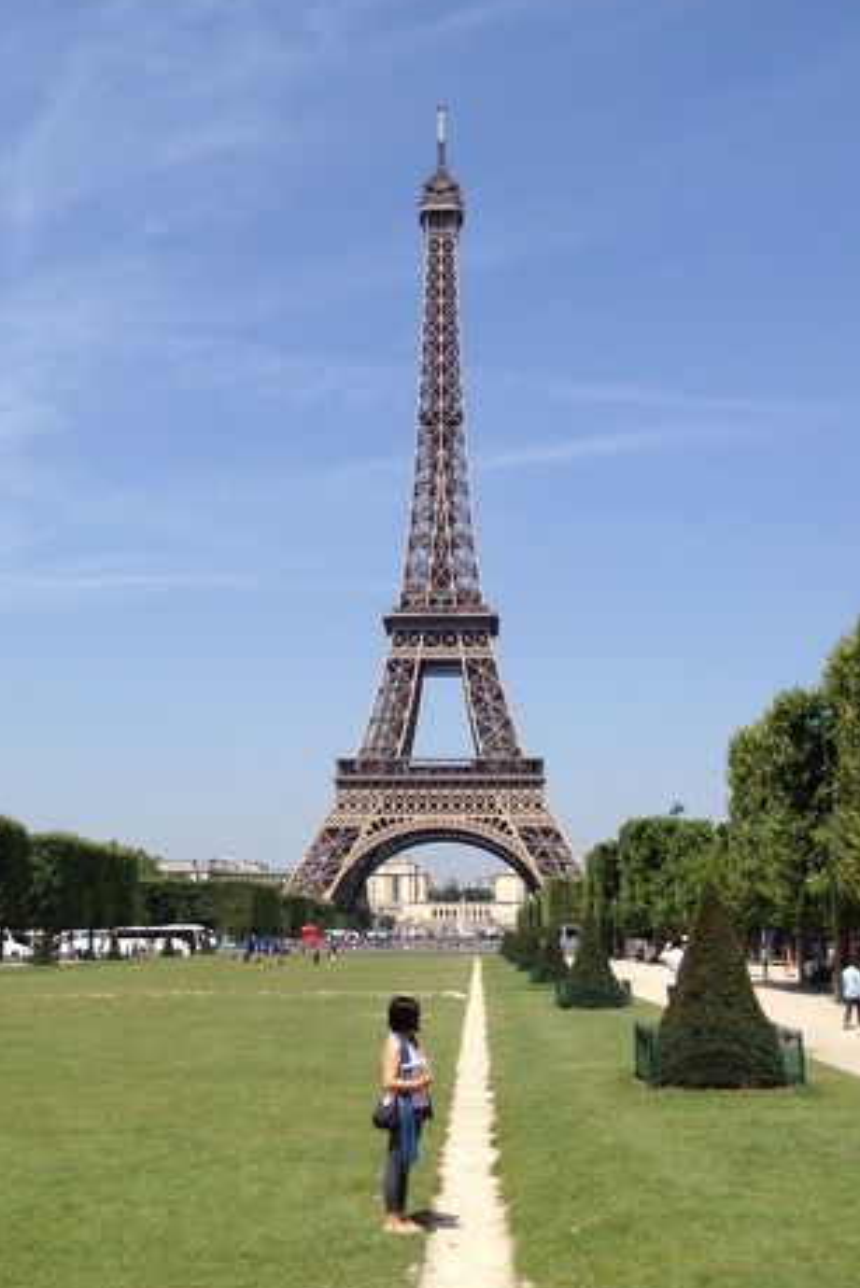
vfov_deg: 41.9
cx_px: 433
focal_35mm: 47
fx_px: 1683
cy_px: 616
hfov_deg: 28.7
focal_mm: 4.28
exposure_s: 1/2304
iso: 50
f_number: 2.4
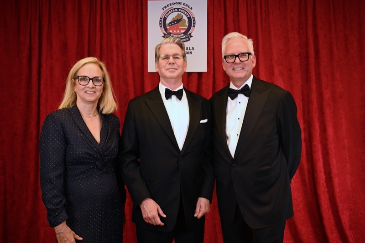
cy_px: 122
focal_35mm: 36
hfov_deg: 53.1
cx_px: 182
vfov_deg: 36.9
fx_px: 365
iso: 640
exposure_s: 1/125
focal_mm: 36
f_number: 4
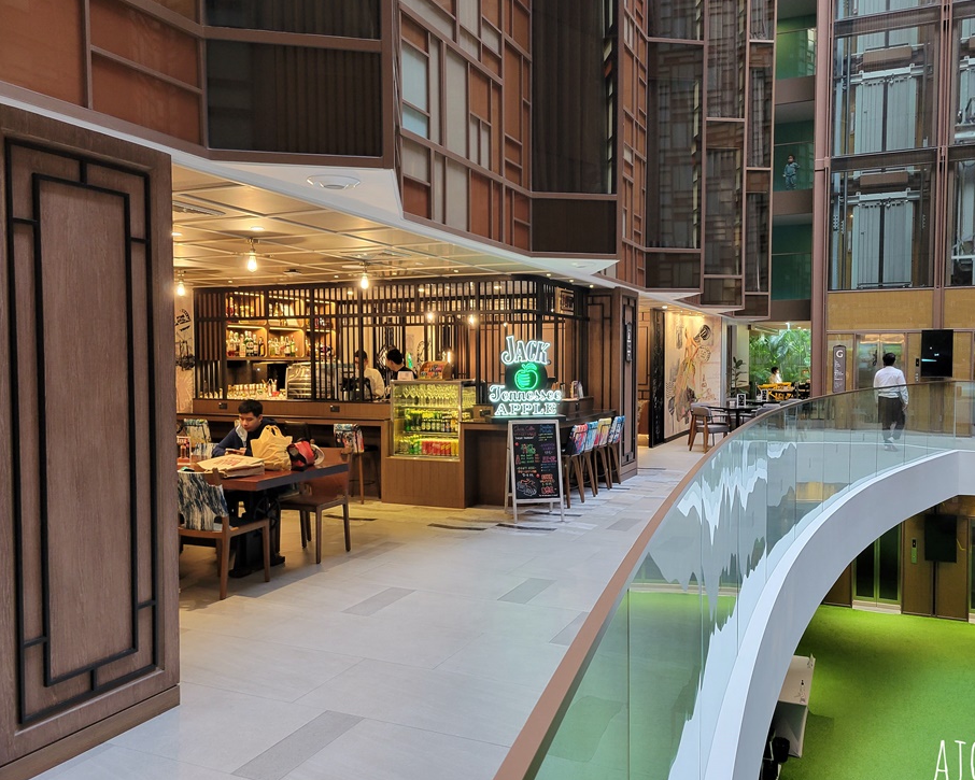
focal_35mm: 28
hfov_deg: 62.1
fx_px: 808
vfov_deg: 51.5
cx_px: 519
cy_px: 395
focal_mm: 5.4
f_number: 1.8
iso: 250
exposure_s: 1/60
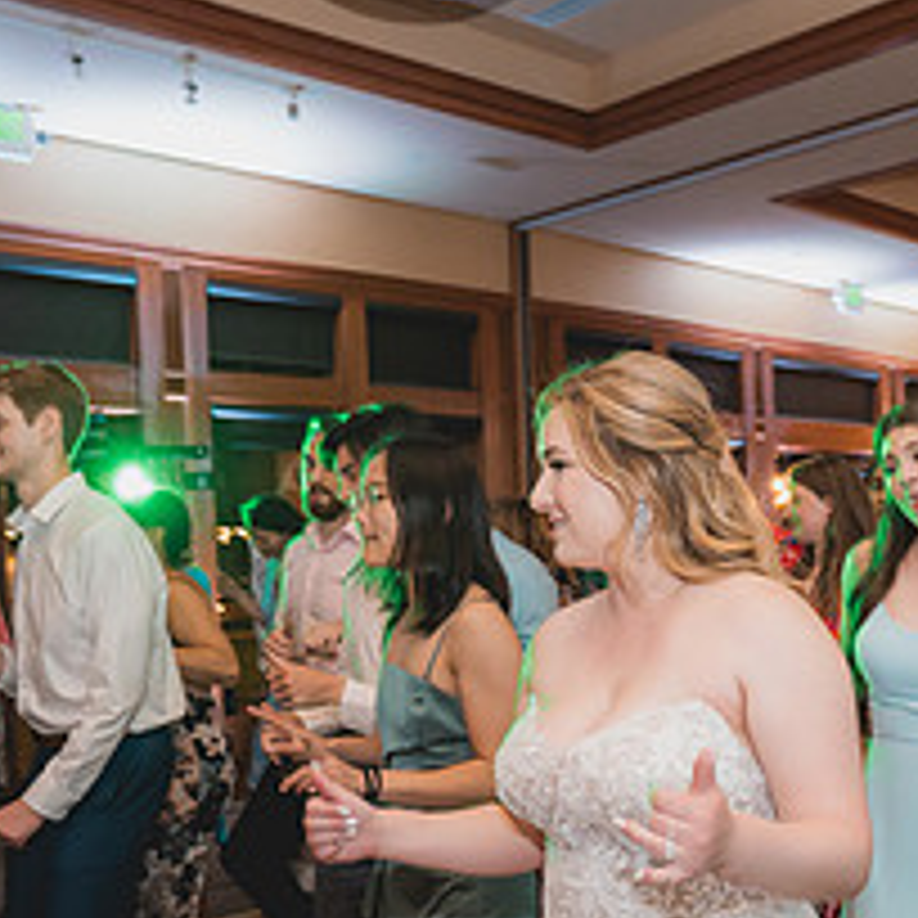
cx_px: 630
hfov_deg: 40.3
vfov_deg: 40.4
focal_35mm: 41
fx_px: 1230
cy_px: 610
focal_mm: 17
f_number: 2.8
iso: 2500
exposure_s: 1/50
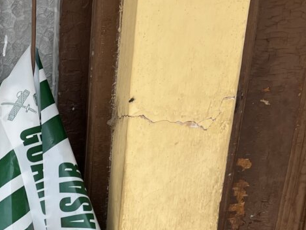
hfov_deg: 24.6
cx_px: -67
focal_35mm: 71
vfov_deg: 19.2
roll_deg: +4.0
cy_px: 297
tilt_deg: -24.4
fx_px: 628
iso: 50
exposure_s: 1/2513
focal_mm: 5.7
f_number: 1.5
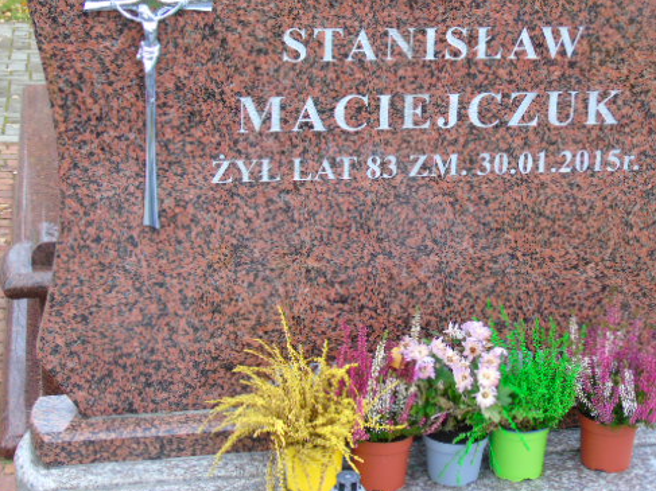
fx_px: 1345
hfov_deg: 27.4
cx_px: 380
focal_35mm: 71
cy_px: 186
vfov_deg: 20.7
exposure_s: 1/30
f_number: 4.3
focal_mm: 9.6
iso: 200
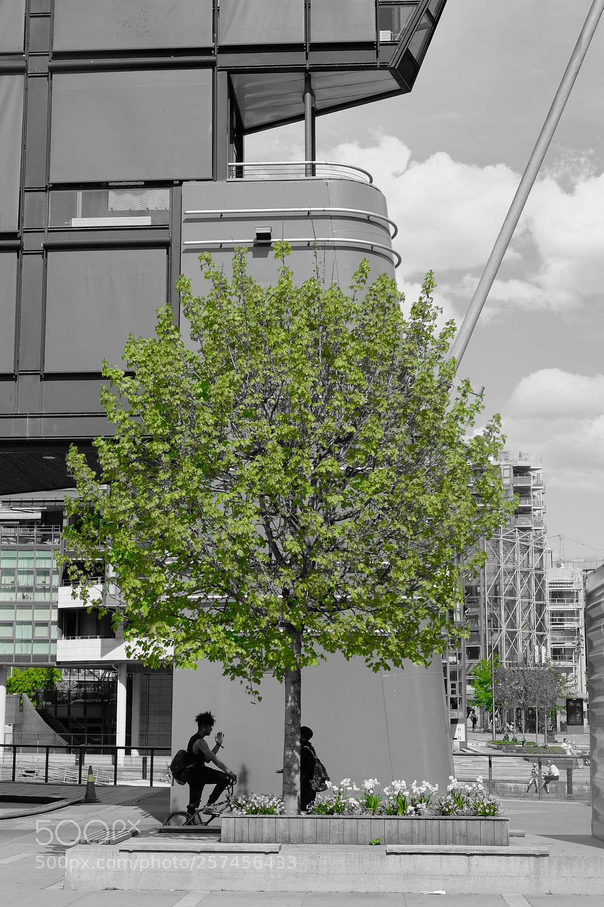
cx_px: 302
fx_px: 1057
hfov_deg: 31.9
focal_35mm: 42
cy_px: 454
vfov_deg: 46.4
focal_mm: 27.7
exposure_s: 1/1250
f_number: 5.6
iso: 400
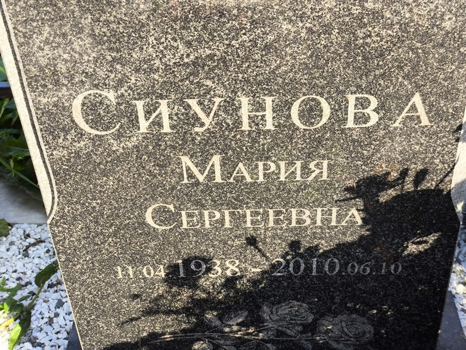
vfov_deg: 29.1
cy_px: 175
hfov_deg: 38.2
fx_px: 673
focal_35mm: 50
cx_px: 233
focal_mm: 4.71
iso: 50
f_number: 1.7
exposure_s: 1/215
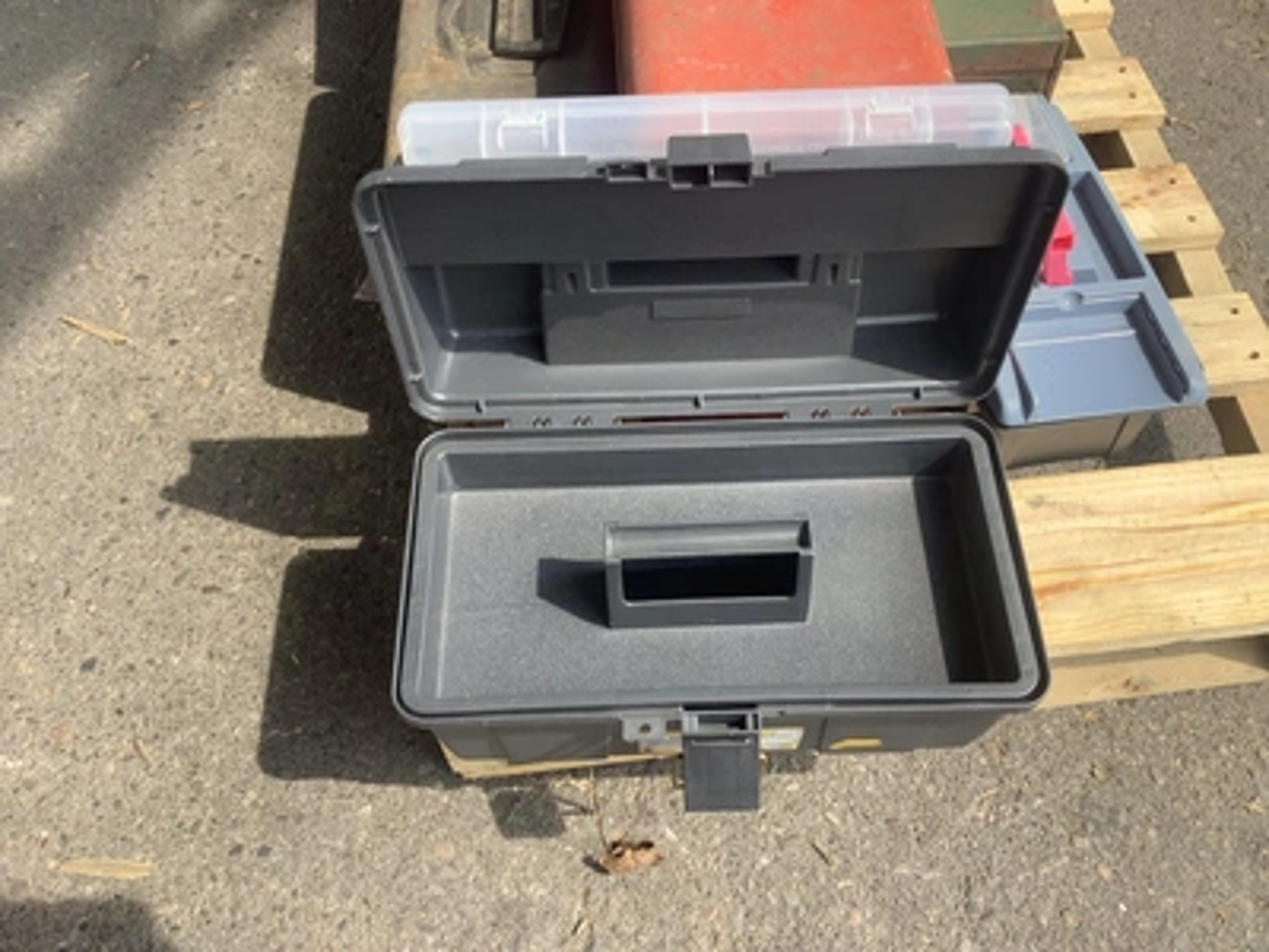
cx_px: 634
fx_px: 1136
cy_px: 476
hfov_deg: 58.4
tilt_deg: -56.5
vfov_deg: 45.4
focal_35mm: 31
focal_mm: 3.3
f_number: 2.4
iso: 25
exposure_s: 1/345
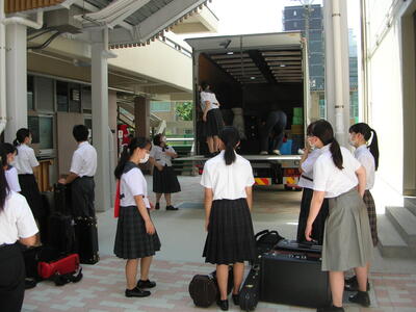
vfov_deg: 40.7
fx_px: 421
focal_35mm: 35
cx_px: 208
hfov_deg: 52.6
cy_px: 156
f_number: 2.8
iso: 50
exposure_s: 1/305
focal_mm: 5.8
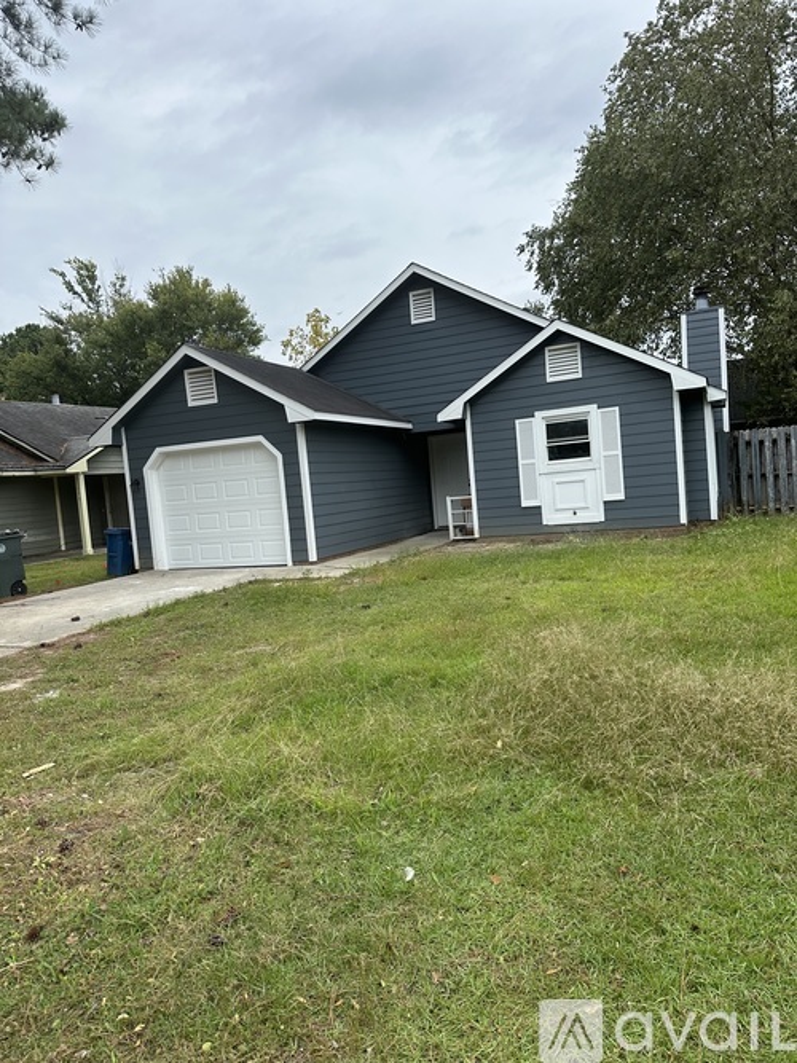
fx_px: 737
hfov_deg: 56.8
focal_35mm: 24
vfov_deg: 71.6
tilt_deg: -4.0
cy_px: 532
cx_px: 398
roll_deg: +5.0
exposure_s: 1/1988
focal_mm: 6.86
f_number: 1.78
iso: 80
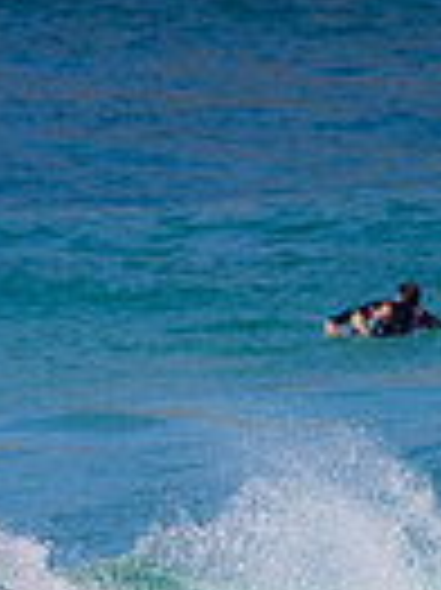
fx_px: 58103
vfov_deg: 0.6
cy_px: 705
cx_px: -40
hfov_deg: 0.4
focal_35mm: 3415
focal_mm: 800
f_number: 11
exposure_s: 1/1000
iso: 500
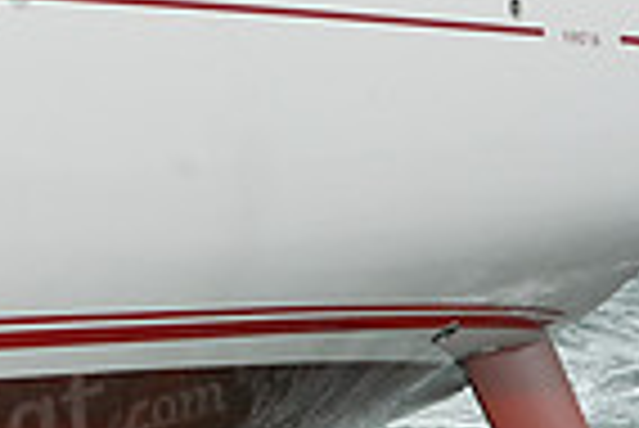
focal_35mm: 695
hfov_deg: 2.9
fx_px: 12349
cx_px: -639
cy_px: -169
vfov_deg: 2.0
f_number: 11
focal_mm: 170
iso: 320
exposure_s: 1/1000
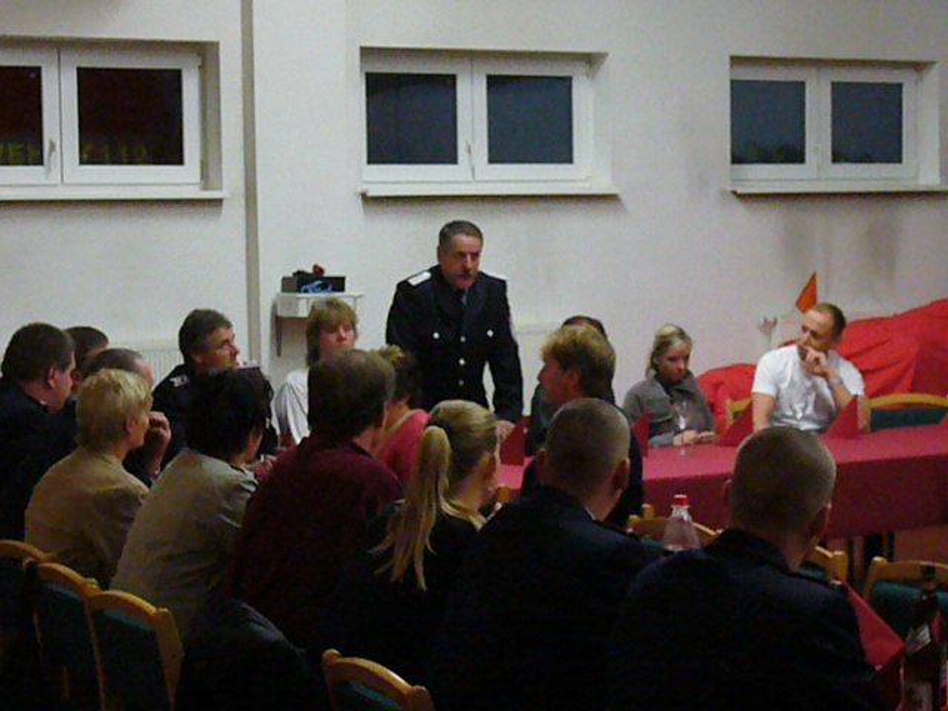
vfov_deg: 17.2
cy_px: 356
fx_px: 2355
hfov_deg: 22.8
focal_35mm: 86
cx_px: 474
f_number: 4.5
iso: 200
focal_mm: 14.3
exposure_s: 1/13
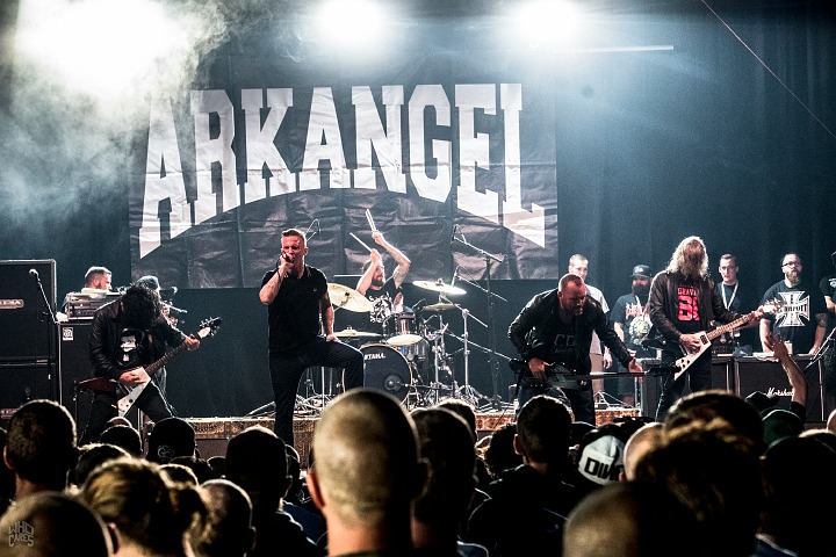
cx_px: 418
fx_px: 3204
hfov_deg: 14.9
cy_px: 278
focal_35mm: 138
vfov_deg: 9.9
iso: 3200
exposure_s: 1/100
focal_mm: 92
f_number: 8
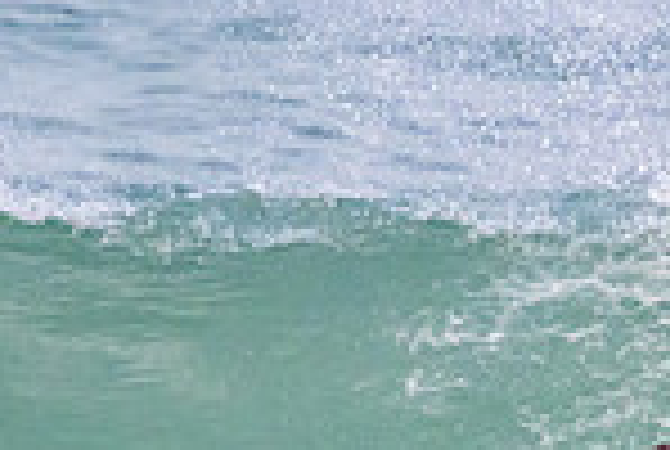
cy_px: 646
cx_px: 764
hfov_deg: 0.6
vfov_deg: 0.4
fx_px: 60513
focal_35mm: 3245
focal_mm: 800
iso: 5000
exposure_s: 1/2000
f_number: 11
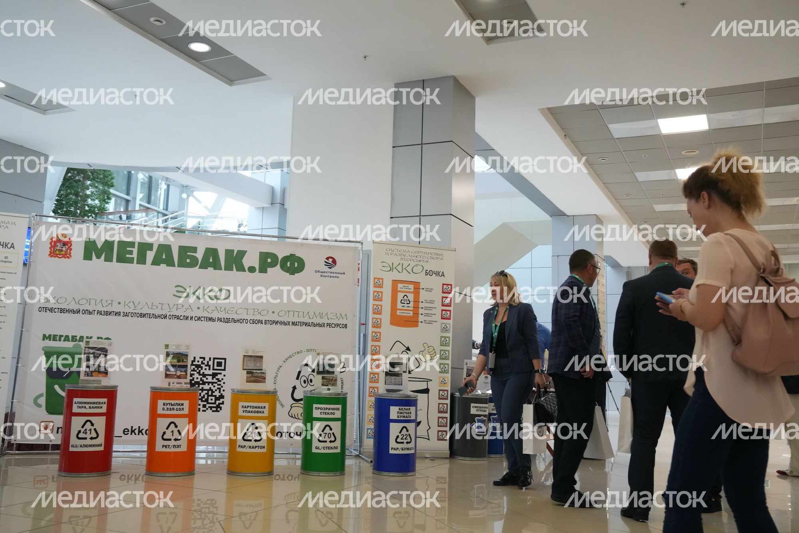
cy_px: 266
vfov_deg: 40.0
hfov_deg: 57.2
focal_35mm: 33
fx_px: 732
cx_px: 400
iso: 6400
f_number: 4.5
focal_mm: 33
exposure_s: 1/320
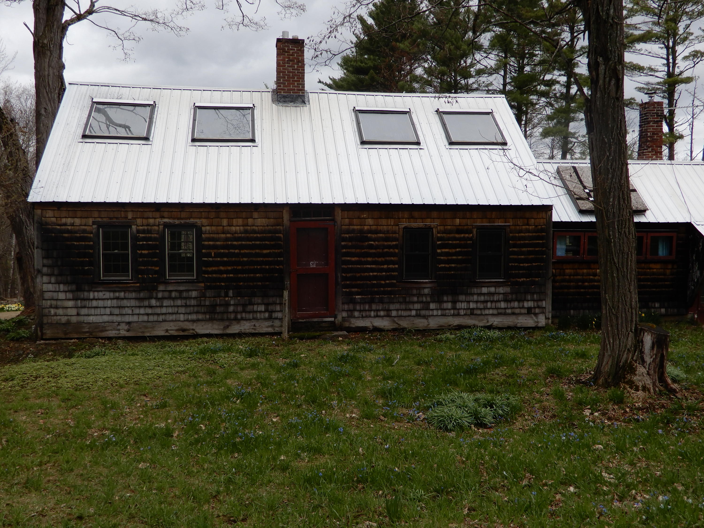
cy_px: 264
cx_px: 352
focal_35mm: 35
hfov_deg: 52.6
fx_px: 712
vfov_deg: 40.7
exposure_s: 1/800
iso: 80
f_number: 4
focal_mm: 6.2
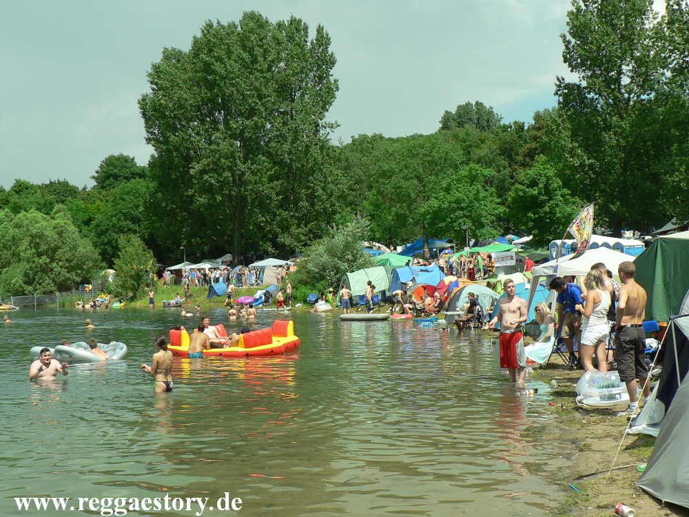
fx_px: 876
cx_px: 344
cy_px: 258
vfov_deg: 32.9
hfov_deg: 42.9
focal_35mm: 44
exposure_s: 1/400
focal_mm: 7.6
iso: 64
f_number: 4
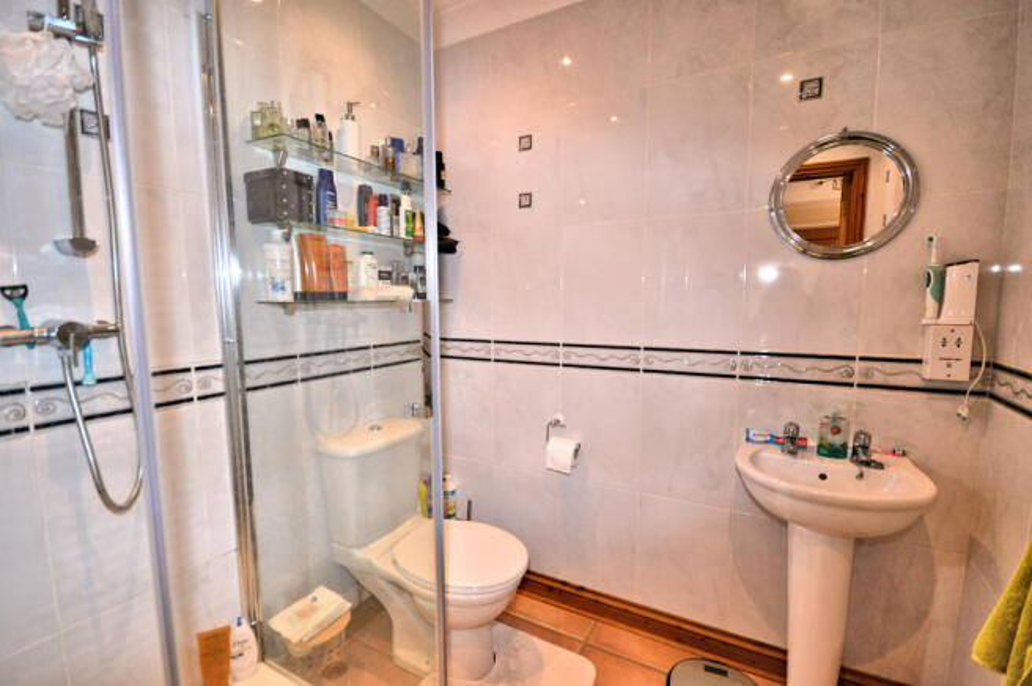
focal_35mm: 15
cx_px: 516
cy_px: 343
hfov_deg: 100.4
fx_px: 430
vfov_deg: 77.2
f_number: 4
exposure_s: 1/60
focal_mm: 10
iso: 500
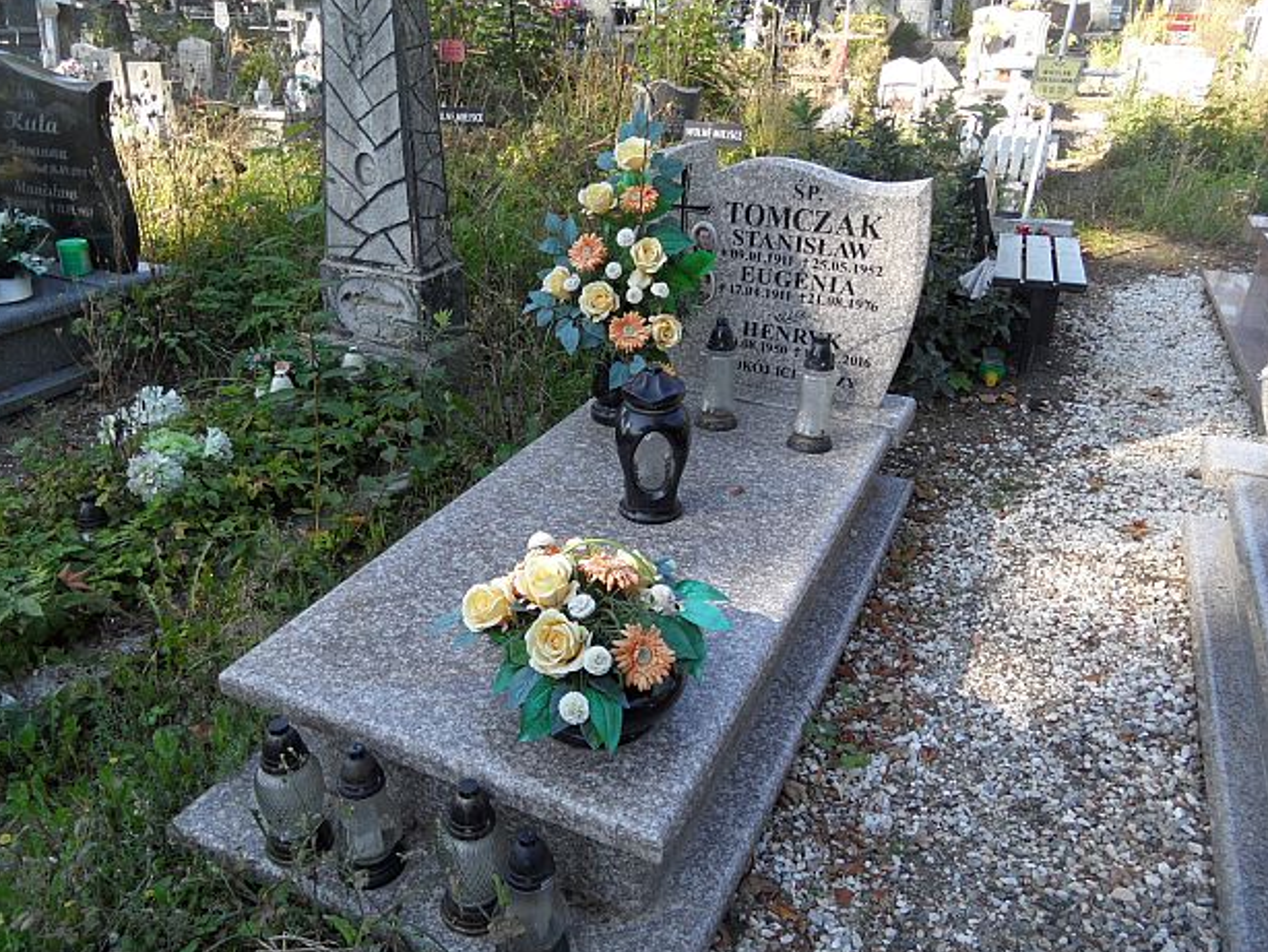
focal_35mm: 25
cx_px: 617
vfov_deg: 54.9
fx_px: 916
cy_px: 477
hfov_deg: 69.4
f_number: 3.2
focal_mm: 3.9
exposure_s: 1/180
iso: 80
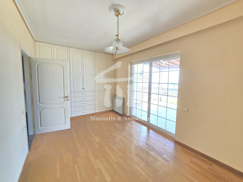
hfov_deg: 106.2
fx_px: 91
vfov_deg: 89.9
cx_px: 122
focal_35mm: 13
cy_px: 91
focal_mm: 2.2
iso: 100
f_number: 2.2
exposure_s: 1/60
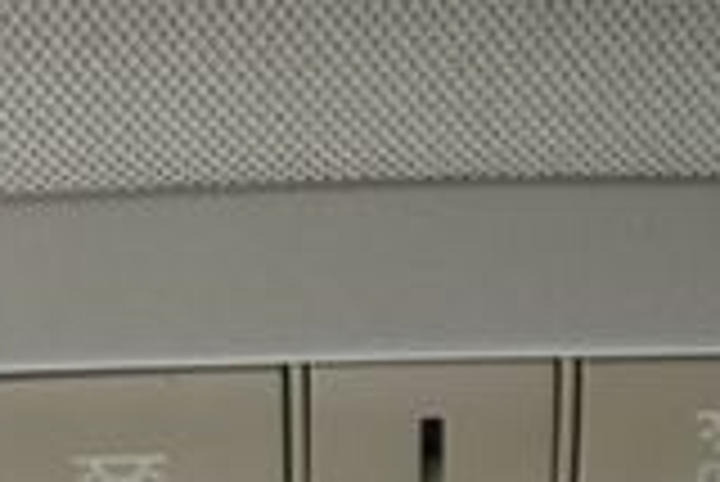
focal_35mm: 138
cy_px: -194
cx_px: 374
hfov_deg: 14.8
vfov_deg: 9.7
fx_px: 2762
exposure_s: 1/80
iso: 100
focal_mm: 23
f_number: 4.5
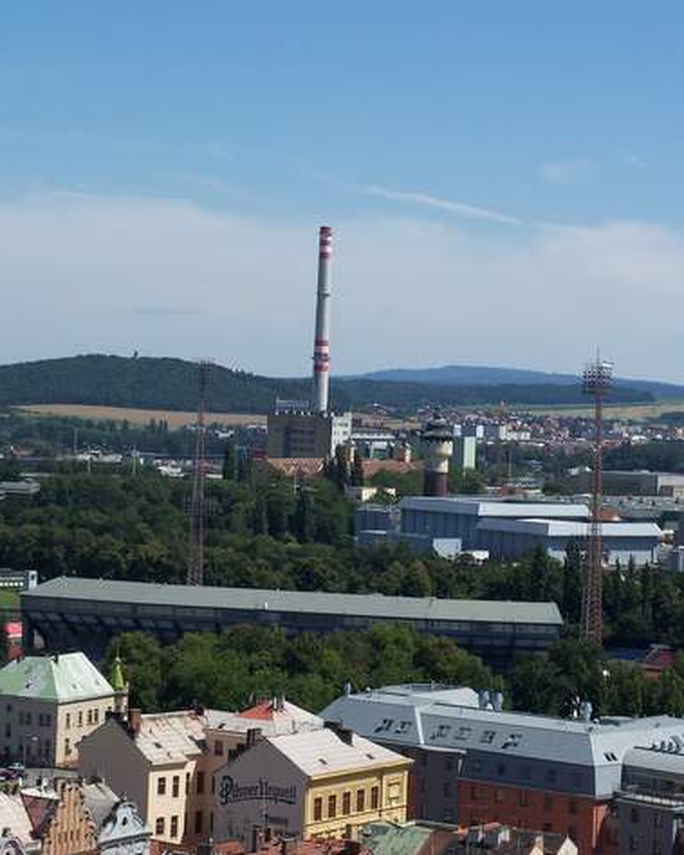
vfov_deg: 17.8
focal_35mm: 108
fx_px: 2734
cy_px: 429
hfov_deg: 14.3
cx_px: 314
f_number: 5
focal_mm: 17.3
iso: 64
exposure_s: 1/500
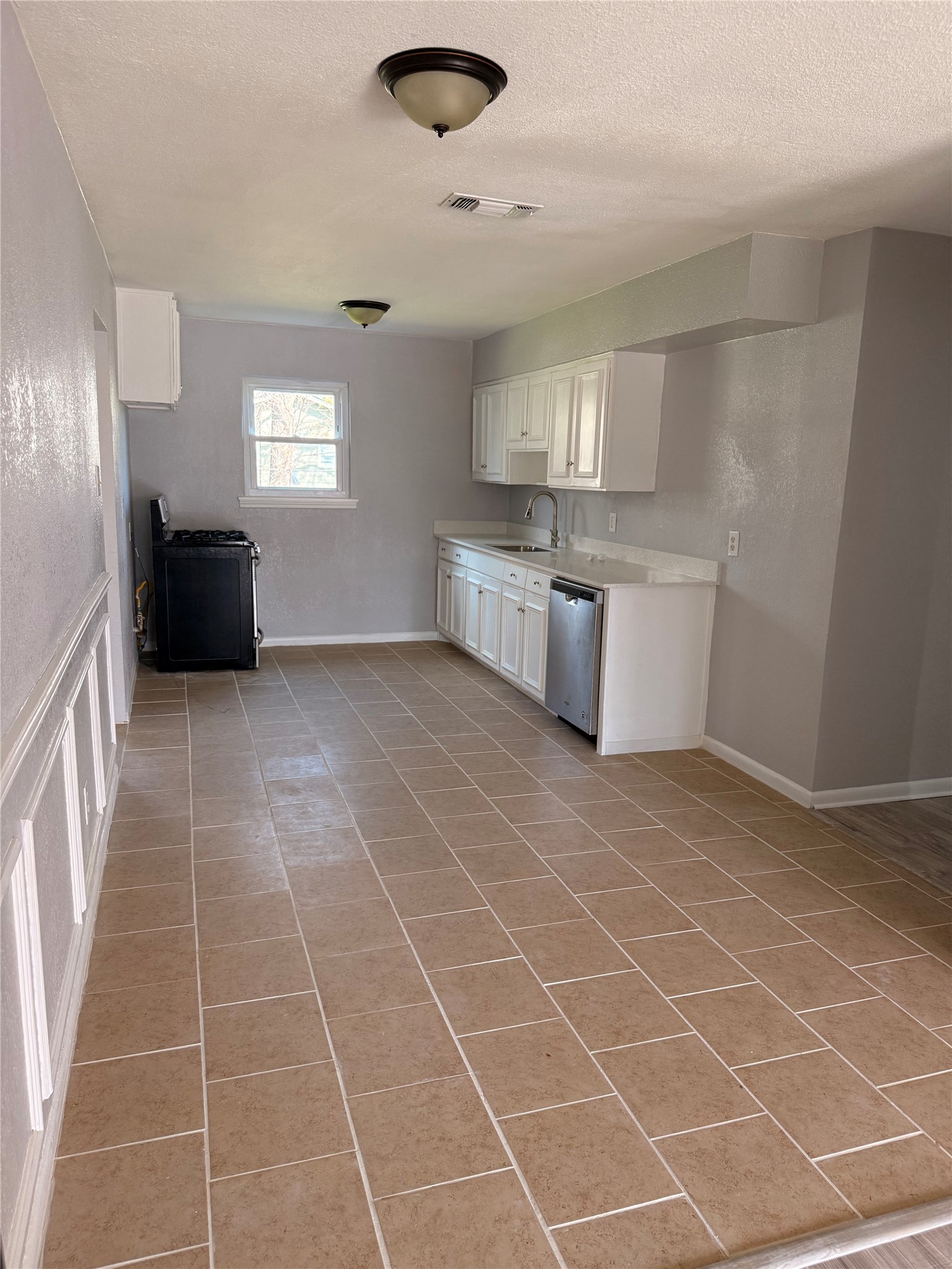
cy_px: 634
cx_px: 476
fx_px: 880
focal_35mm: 24
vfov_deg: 71.6
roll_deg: -2.1
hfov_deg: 56.8
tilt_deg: -10.5
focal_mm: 6.76
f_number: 1.78
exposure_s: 1/110
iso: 200
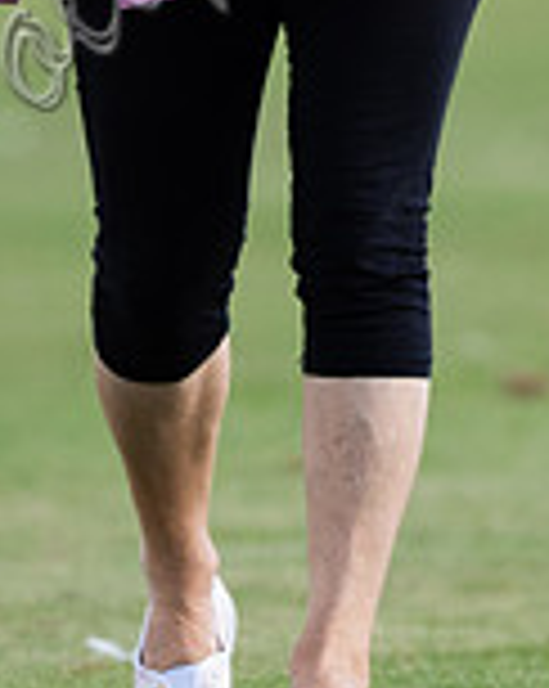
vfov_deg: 0.6
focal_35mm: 3077
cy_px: -188
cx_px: 391
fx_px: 62620
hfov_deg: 0.5
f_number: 4
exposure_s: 1/2000
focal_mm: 500
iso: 500
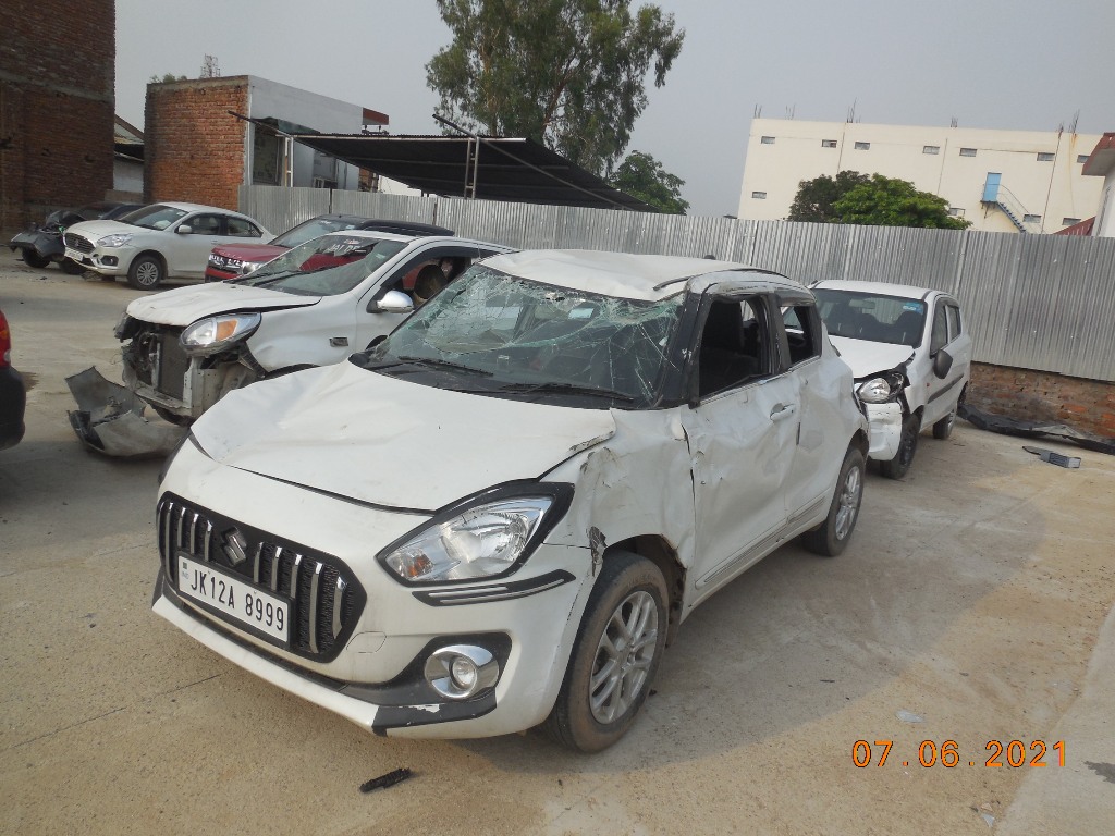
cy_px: 418
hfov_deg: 69.4
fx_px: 805
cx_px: 558
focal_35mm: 25
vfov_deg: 54.9
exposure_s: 1/1250
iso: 125
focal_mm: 4.5
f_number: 3.1
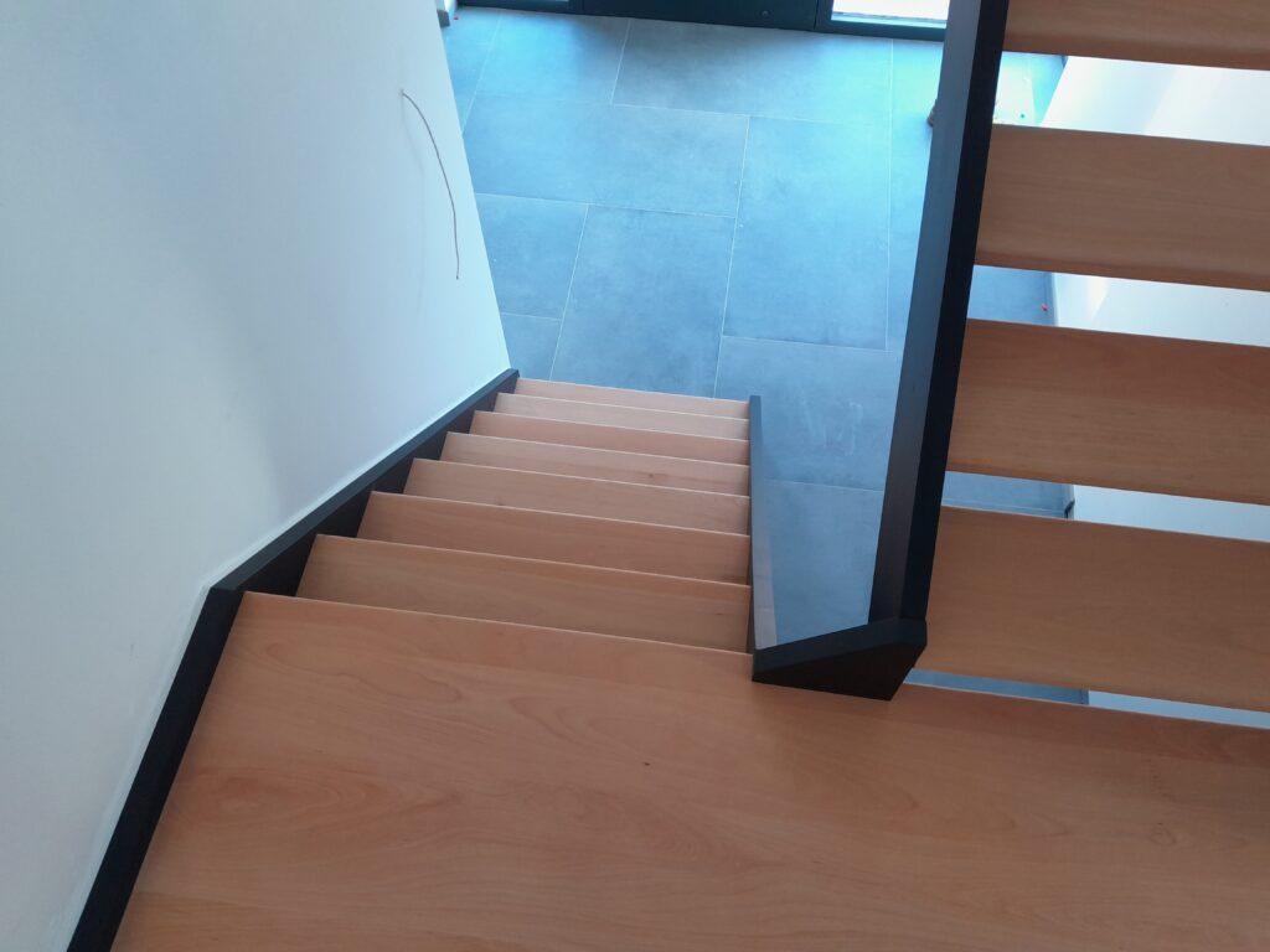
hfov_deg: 67.3
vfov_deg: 53.1
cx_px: 635
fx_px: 954
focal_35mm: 26
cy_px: 476
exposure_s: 1/60
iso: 125
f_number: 1.8
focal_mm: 4
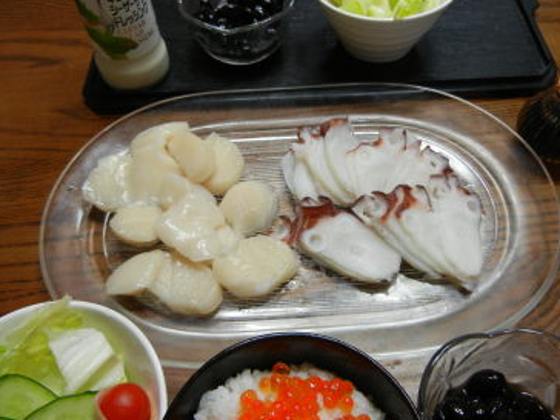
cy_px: 212
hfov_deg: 55.3
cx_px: 285
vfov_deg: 42.9
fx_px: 534
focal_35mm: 33
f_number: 3.5
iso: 264
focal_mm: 5.4
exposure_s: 1/30
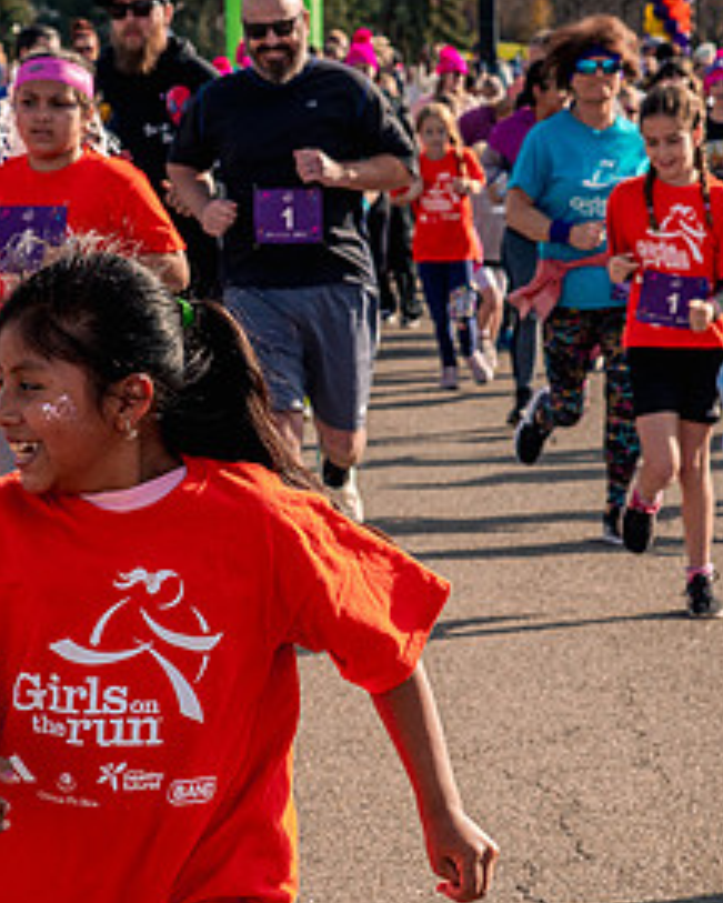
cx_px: 254
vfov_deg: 10.6
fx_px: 4865
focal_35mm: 182
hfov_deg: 8.5
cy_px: 415
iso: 800
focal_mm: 85
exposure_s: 1/1000
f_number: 10
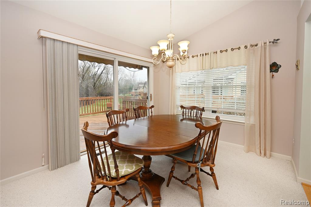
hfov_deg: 104.3
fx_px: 121
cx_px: 156
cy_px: 104
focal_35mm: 14
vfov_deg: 81.2
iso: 250
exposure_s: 1/80
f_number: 7.1
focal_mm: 14
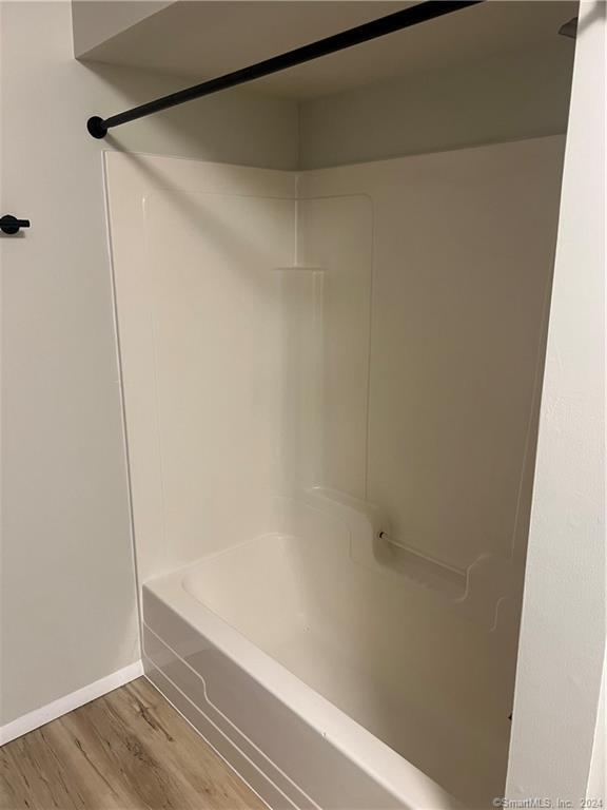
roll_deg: +0.9
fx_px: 608
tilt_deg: -13.8
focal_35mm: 26
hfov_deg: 53.1
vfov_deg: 67.3
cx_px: 304
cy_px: 405
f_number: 1.5
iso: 160
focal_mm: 5.7
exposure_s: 1/60
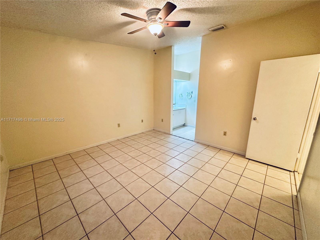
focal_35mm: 14
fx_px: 129
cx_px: 160
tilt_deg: -11.7
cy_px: 120
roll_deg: +0.0
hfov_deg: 102.1
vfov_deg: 85.7
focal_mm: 2.22
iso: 500
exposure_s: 1/60
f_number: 2.2
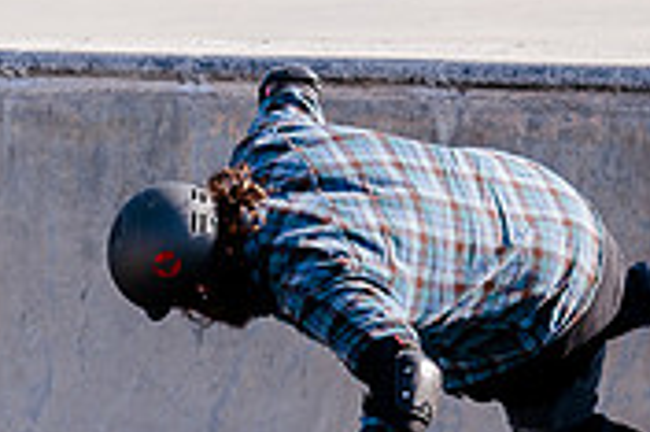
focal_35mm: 308
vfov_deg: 4.4
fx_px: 5556
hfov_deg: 6.7
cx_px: 357
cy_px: 623
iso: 200
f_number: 4
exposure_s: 1/640
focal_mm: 70
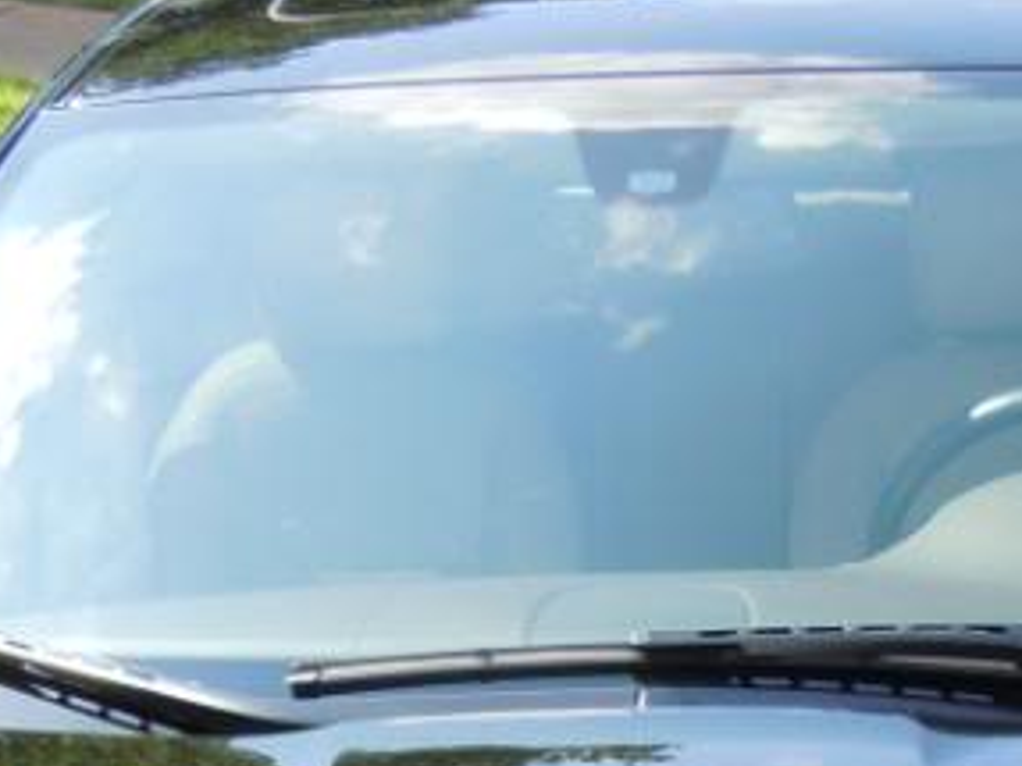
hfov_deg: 18.3
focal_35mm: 107
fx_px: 3158
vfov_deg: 12.9
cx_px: 652
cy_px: 1218
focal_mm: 5.4
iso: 100
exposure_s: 1/250
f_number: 3.5
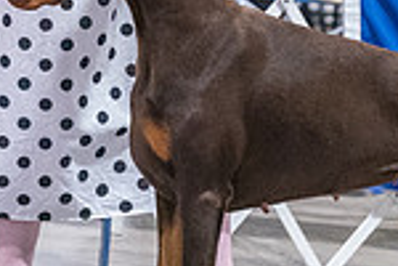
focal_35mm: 718
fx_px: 7937
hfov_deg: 2.9
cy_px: -86
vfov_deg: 1.9
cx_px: 226
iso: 6400
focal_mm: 186
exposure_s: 1/320
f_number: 2.8
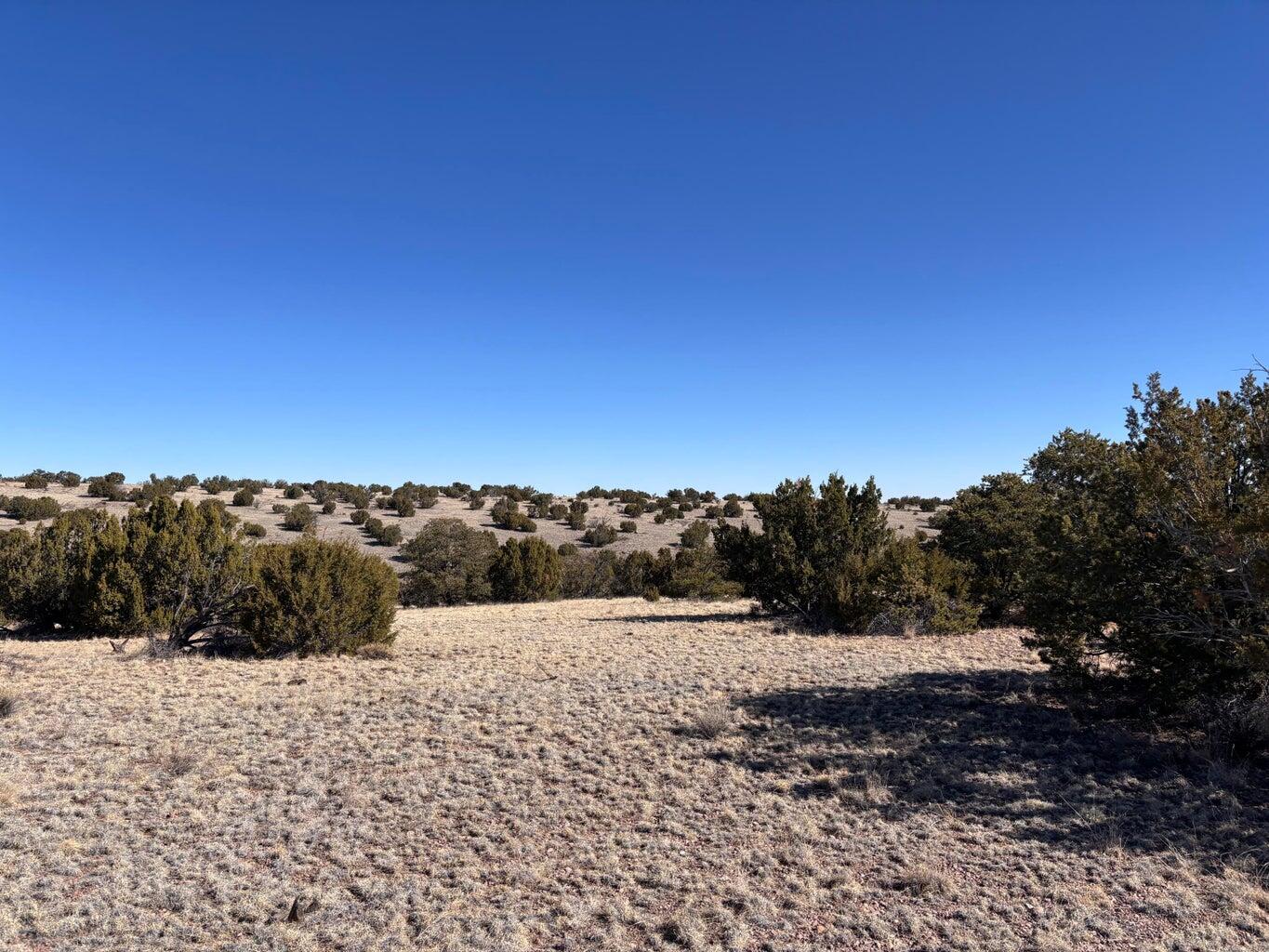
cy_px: 476
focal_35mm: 26
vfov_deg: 53.1
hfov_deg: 67.3
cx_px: 634
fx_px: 953
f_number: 1.6
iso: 50
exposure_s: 1/3650
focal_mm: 5.96
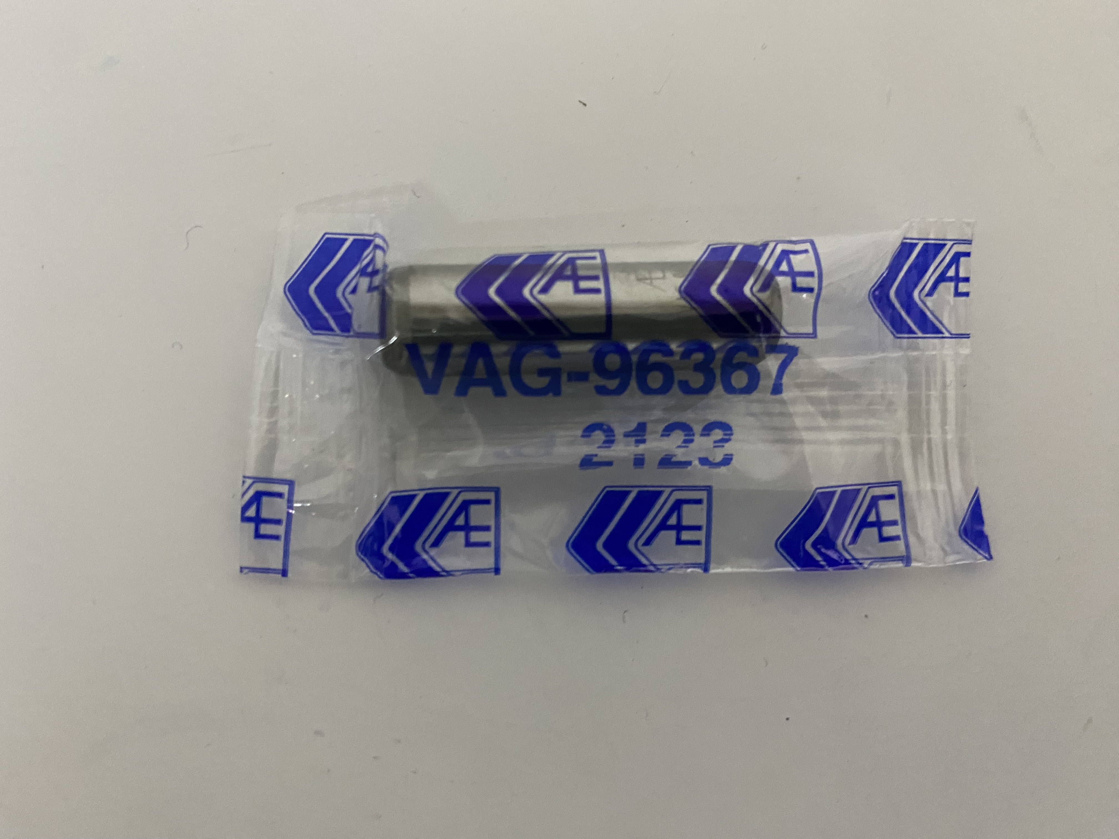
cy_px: 420
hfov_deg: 69.4
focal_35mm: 25
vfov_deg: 54.9
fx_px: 808
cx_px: 560
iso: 500
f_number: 1.8
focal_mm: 4.25
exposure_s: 1/33
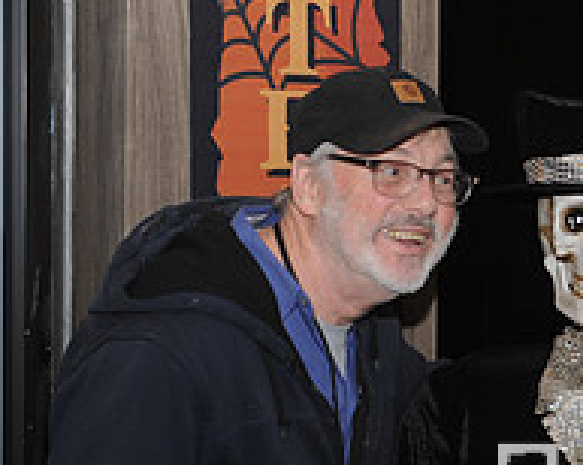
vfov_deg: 10.9
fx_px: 2430
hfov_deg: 13.4
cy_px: 308
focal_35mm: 141
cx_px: 674
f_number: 5.6
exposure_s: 1/200
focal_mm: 50
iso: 320
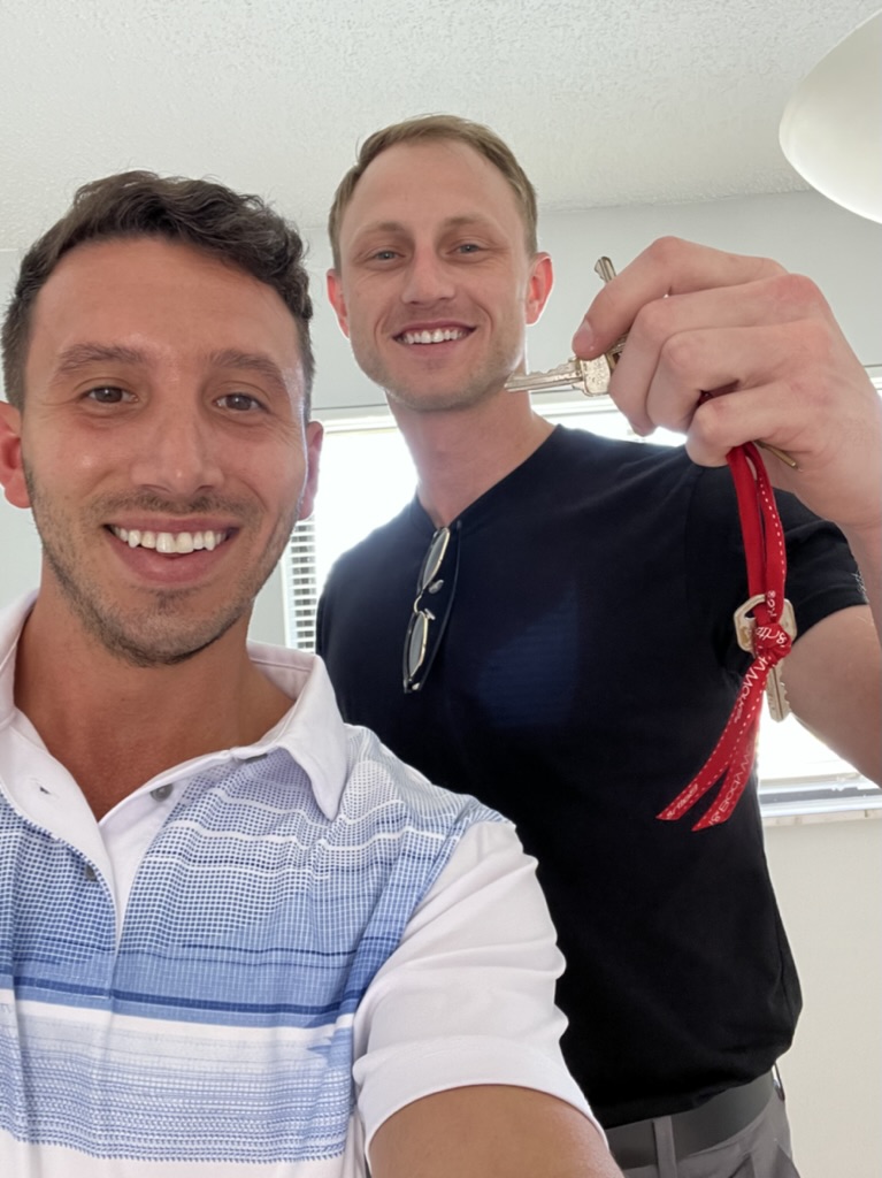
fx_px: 1020
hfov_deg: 46.8
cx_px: 441
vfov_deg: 60.0
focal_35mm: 30
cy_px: 589
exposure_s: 1/60
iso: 160
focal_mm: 2.71
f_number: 2.2
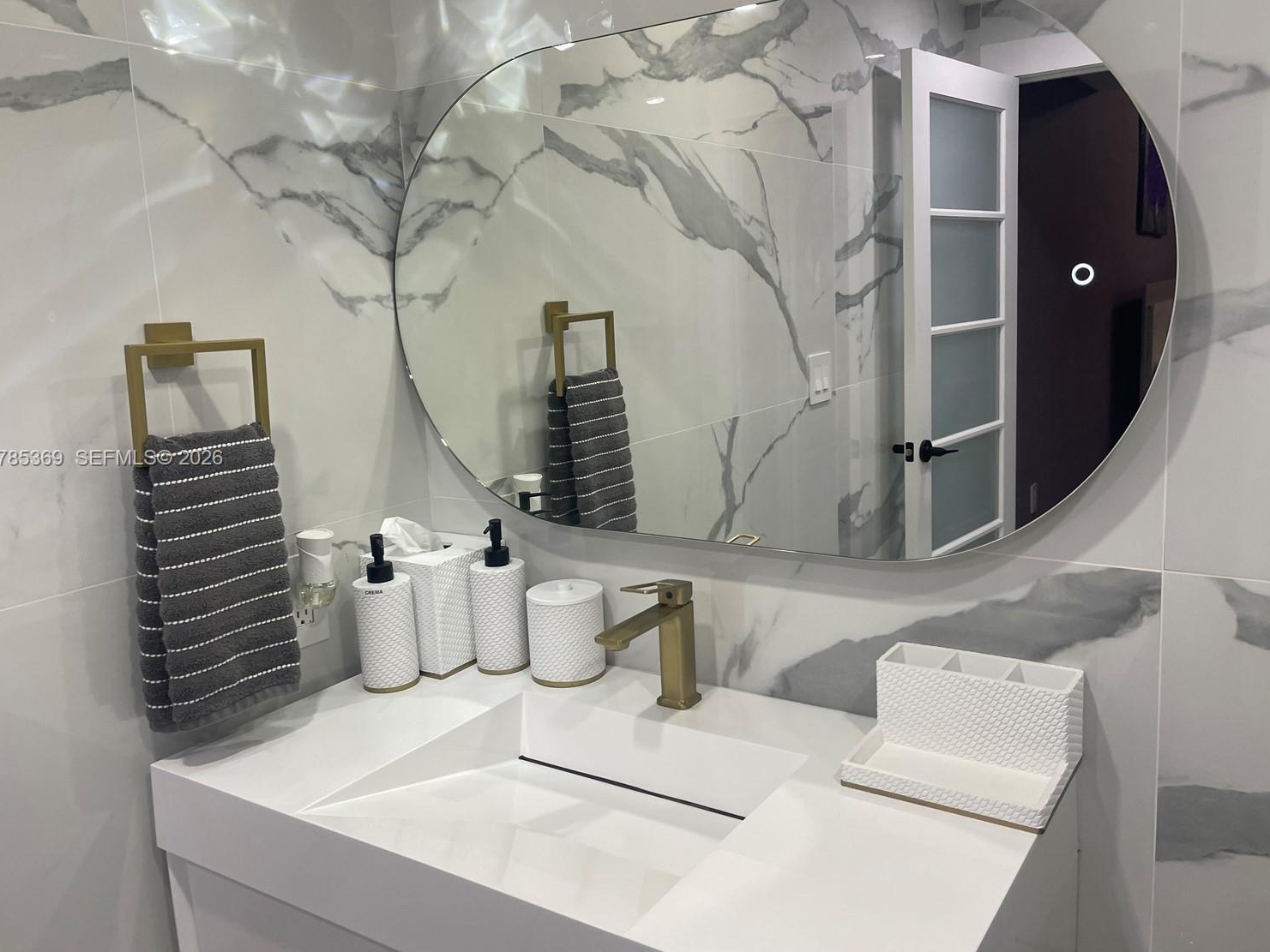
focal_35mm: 27
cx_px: 642
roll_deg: +2.1
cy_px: 459
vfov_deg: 51.4
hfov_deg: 65.3
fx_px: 991
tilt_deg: -8.2
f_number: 1.6
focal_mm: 5.1
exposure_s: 1/120
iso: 100
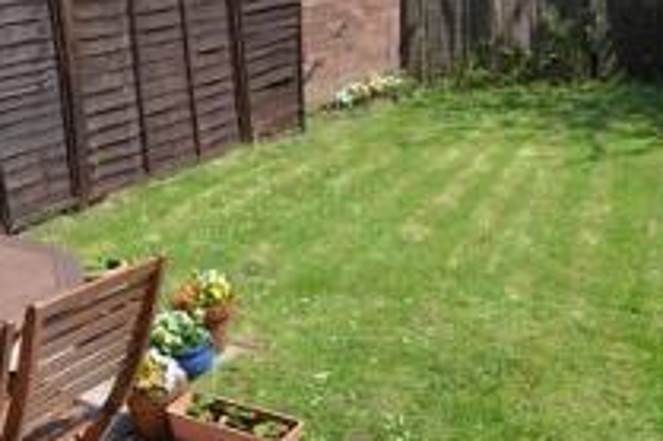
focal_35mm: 47
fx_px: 865
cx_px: 327
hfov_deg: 41.9
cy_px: 227
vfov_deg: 28.6
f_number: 5.6
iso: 125
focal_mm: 10
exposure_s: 1/125
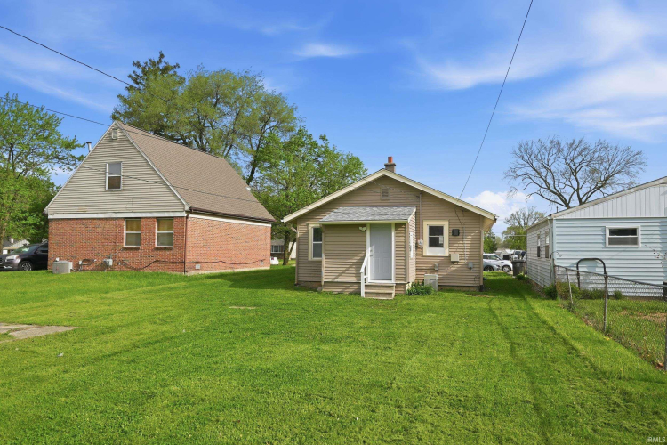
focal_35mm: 27
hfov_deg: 67.4
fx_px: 500
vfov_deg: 47.9
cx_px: 334
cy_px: 222
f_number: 4.5
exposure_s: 1/1000
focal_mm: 18
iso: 100
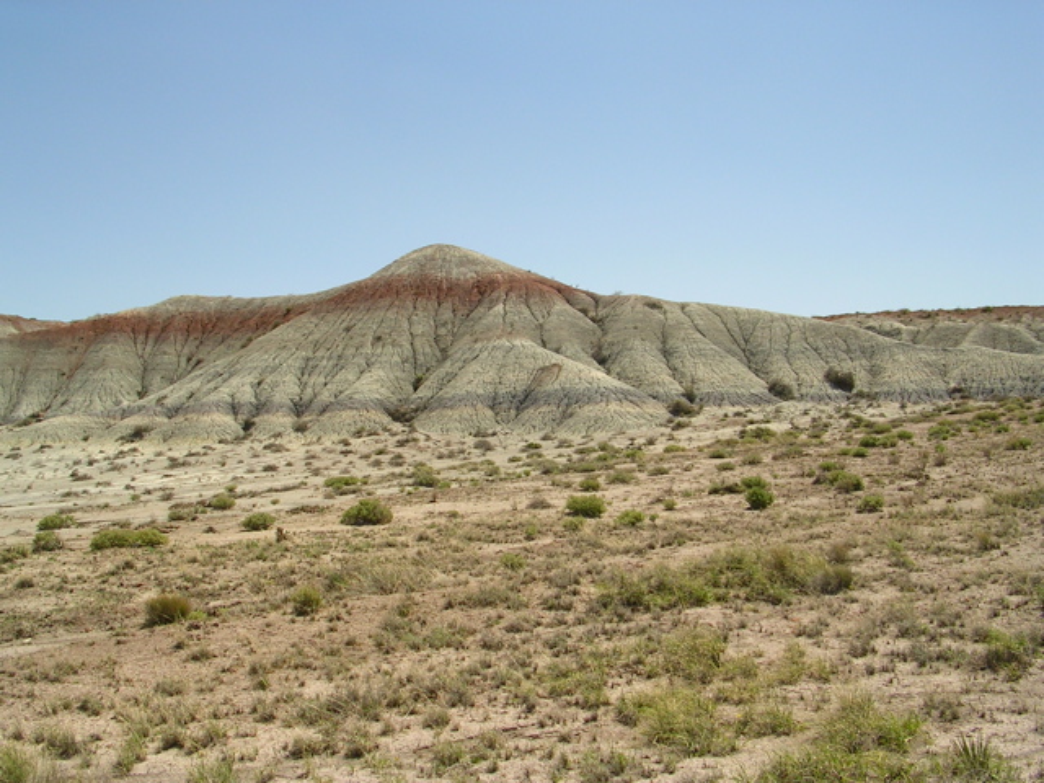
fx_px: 1146
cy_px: 392
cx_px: 522
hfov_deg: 49.0
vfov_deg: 37.7
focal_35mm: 38
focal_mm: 5.8
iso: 50
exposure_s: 1/344
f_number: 5.6
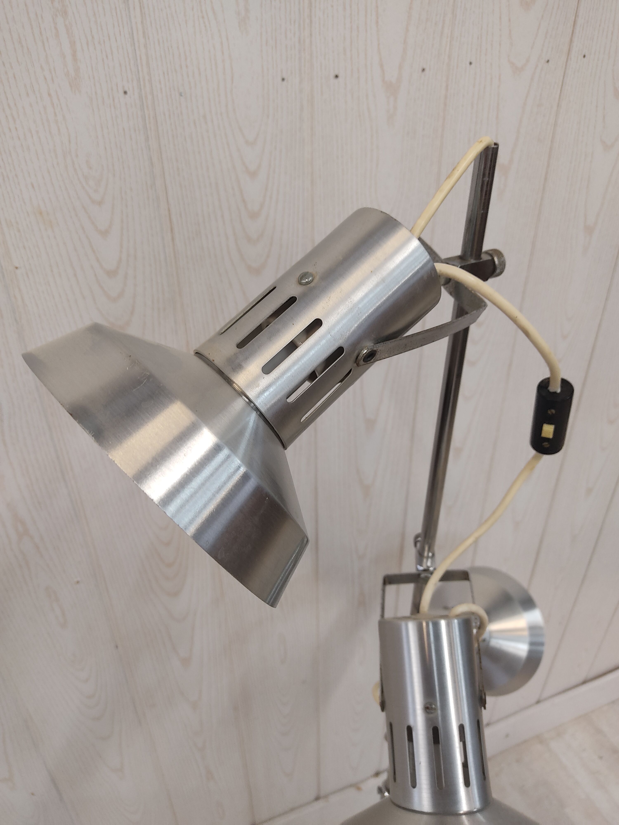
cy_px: 412
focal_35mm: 26
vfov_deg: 67.3
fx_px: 620
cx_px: 310
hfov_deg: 53.1
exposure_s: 1/33
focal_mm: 4.74
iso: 553
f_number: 1.79
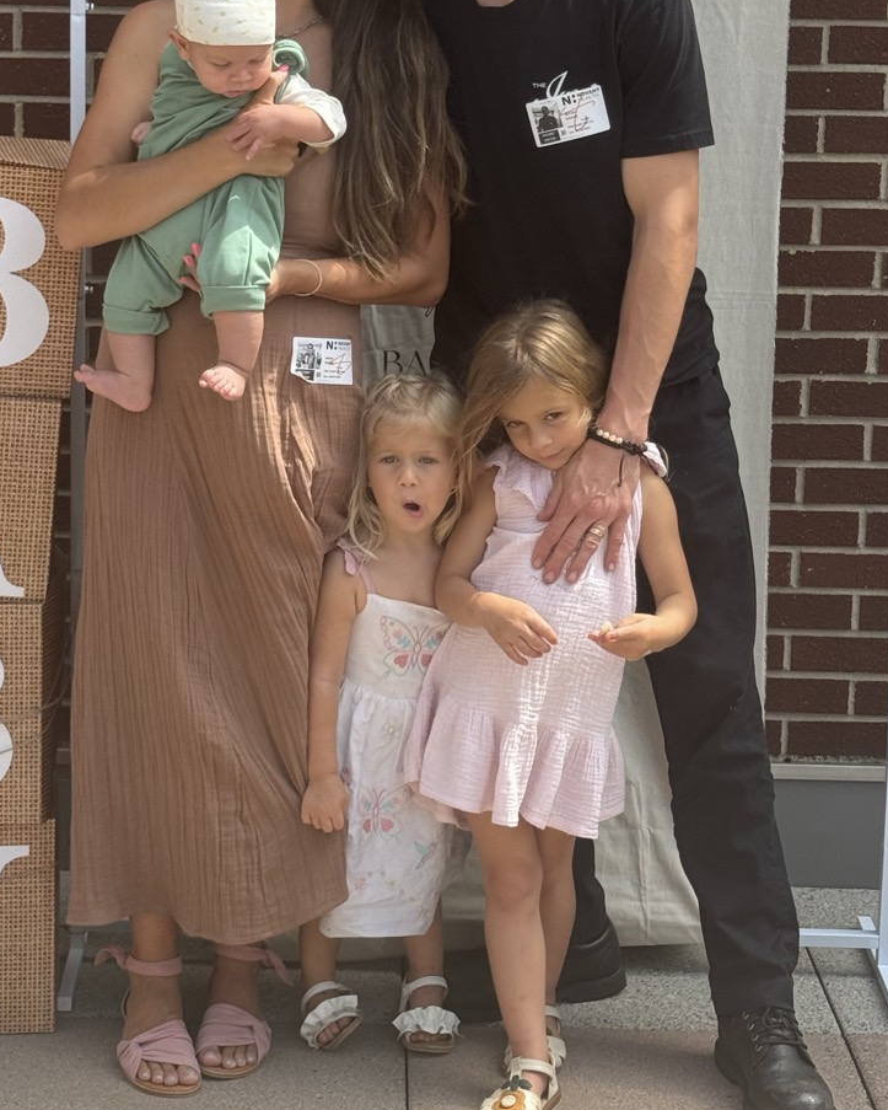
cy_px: 467
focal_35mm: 83
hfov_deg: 18.5
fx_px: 2725
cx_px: 334
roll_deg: -0.3
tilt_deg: -11.4
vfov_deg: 23.0
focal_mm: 6.76
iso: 64
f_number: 1.78
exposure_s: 1/2045
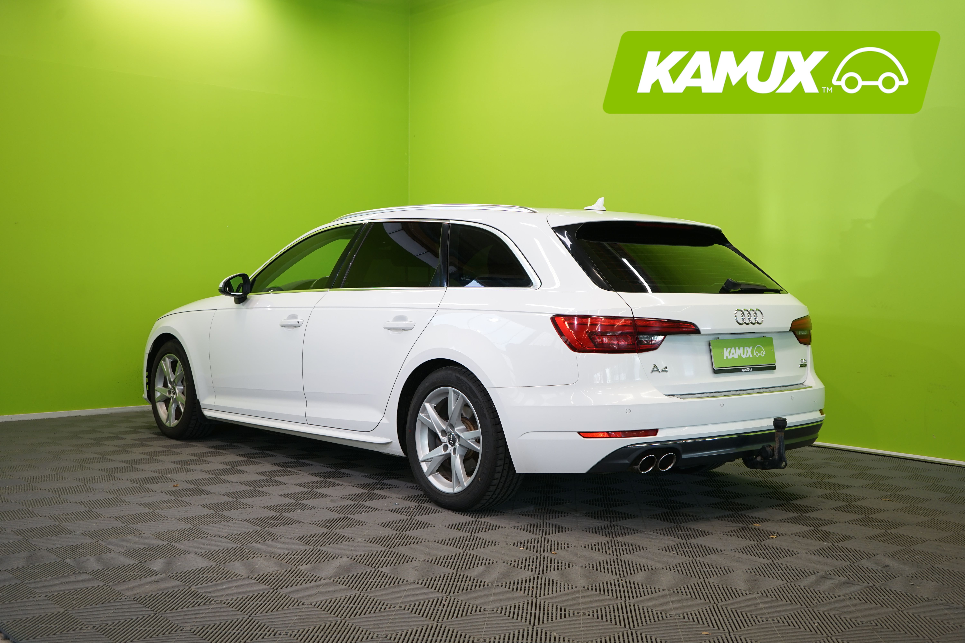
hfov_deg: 50.7
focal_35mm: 38
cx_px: 482
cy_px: 322
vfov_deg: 35.1
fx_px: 1019
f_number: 5.6
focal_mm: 38
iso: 400
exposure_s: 1/40
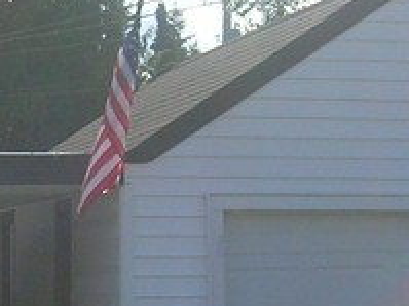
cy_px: 320
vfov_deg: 8.4
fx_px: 2066
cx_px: -49
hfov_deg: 11.1
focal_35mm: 175
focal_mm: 5.7
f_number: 4.9
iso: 50
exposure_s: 1/364
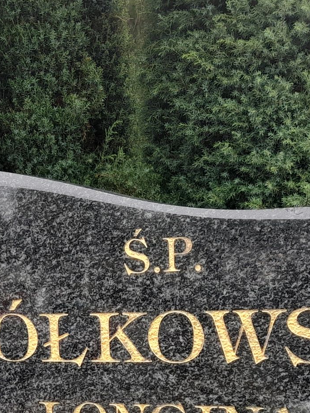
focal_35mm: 75
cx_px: 63
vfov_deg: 24.9
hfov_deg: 19.4
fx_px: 895
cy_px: 400
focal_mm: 4.6
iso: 20
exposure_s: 1/118
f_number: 2
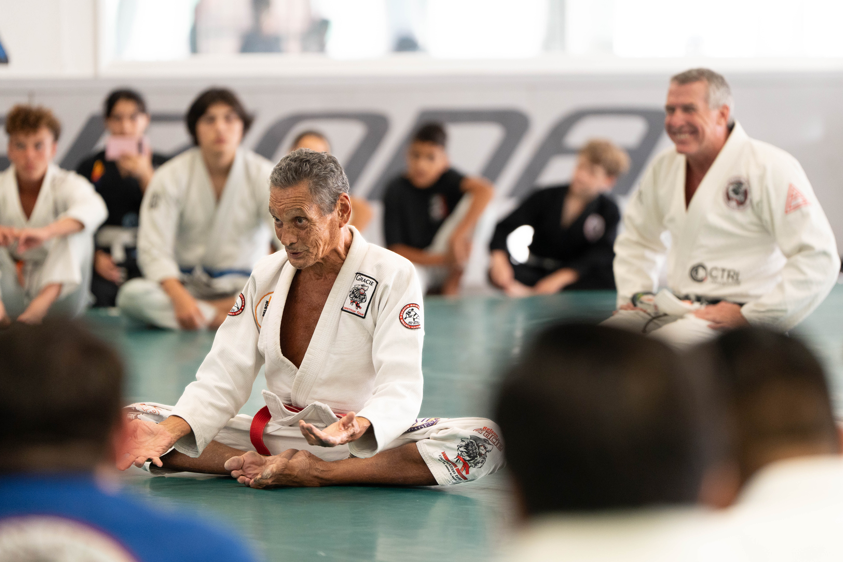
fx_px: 5247
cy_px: 266
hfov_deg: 9.2
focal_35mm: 224
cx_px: 444
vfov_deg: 6.1
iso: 2000
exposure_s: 1/250
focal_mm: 200
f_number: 2.8
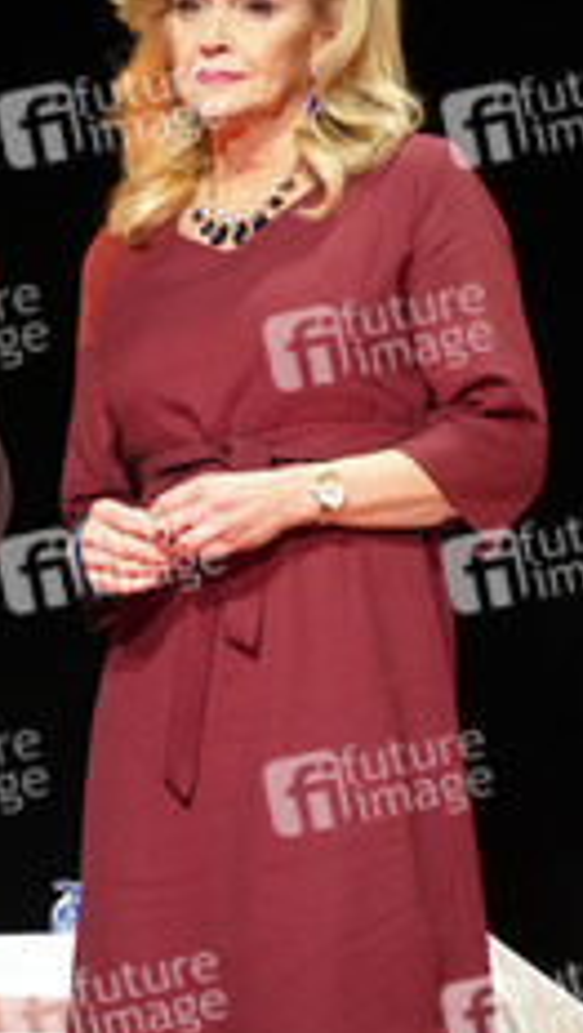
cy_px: 450
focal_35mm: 309
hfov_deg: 3.9
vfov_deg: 7.0
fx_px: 8467
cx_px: -7
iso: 3200
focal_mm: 152
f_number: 5.6
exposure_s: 1/250
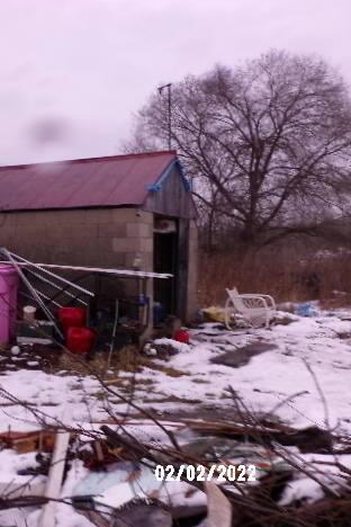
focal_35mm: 37
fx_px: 541
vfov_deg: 51.9
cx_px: 0
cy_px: 264
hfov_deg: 33.0
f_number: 7.52
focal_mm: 4.7
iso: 100
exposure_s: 1/90
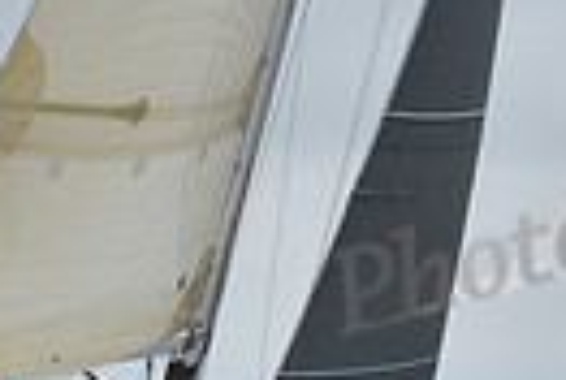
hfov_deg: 6.6
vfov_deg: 4.5
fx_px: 4869
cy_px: 507
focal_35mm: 309
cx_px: 112
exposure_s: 1/800
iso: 250
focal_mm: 70
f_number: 9
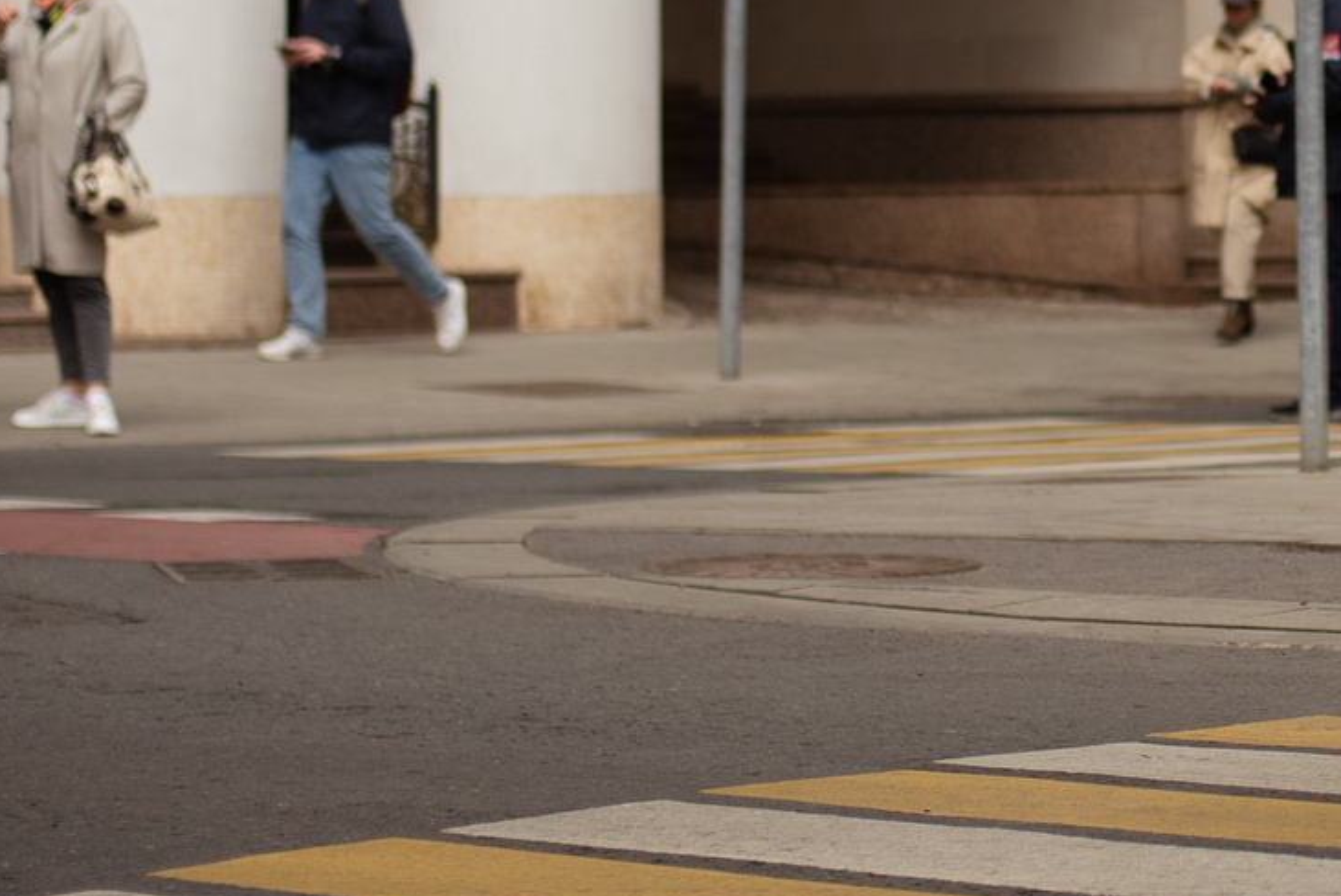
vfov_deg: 7.8
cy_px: -125
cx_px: 1635
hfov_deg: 11.5
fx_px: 6521
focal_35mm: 175
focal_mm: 50
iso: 100
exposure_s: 1/1000
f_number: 2.5
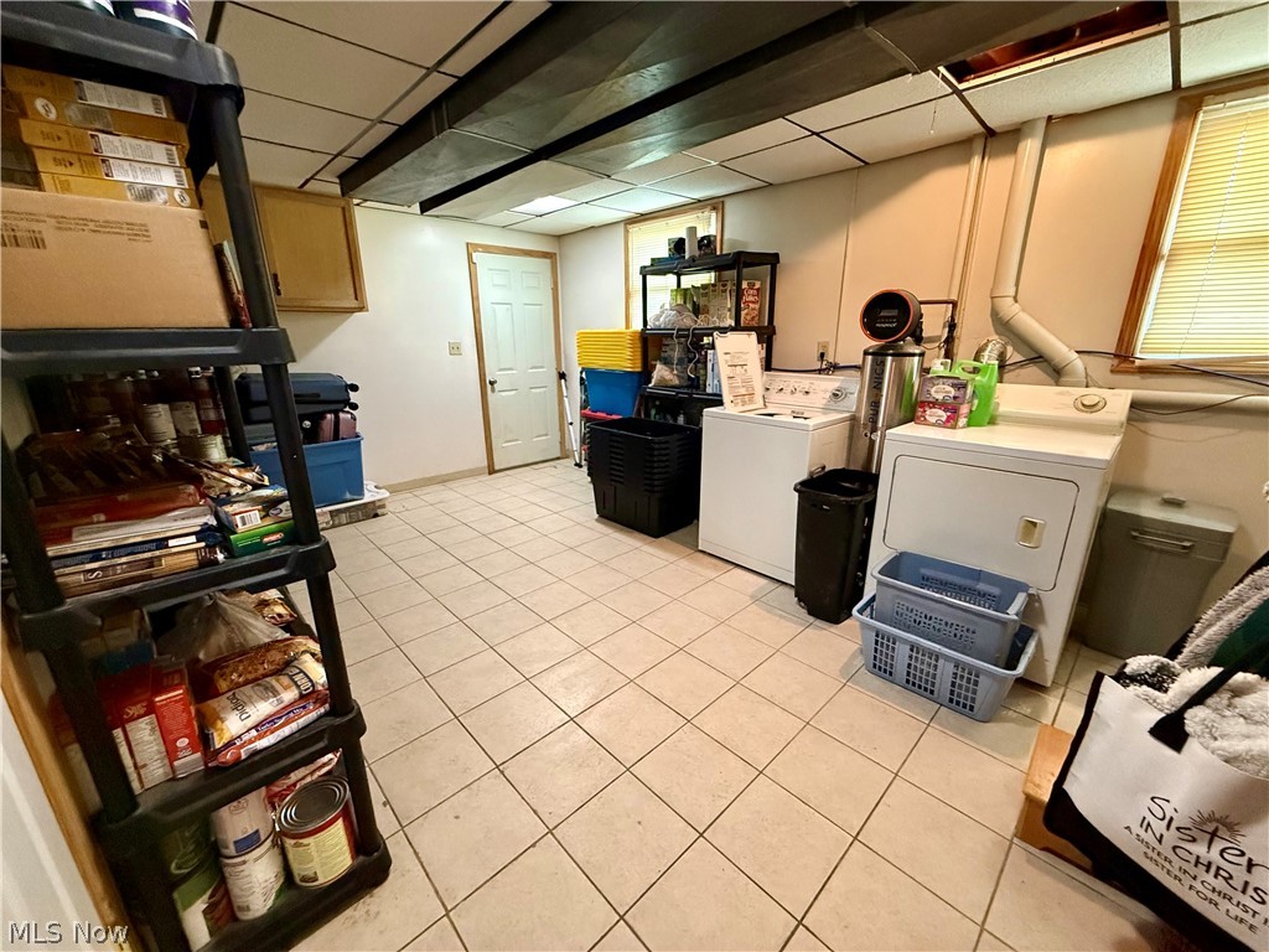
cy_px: 476
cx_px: 634
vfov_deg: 85.7
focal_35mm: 14
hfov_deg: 102.1
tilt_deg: -15.7
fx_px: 513
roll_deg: +0.5
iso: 1000
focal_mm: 2.22
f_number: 2.2
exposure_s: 1/60
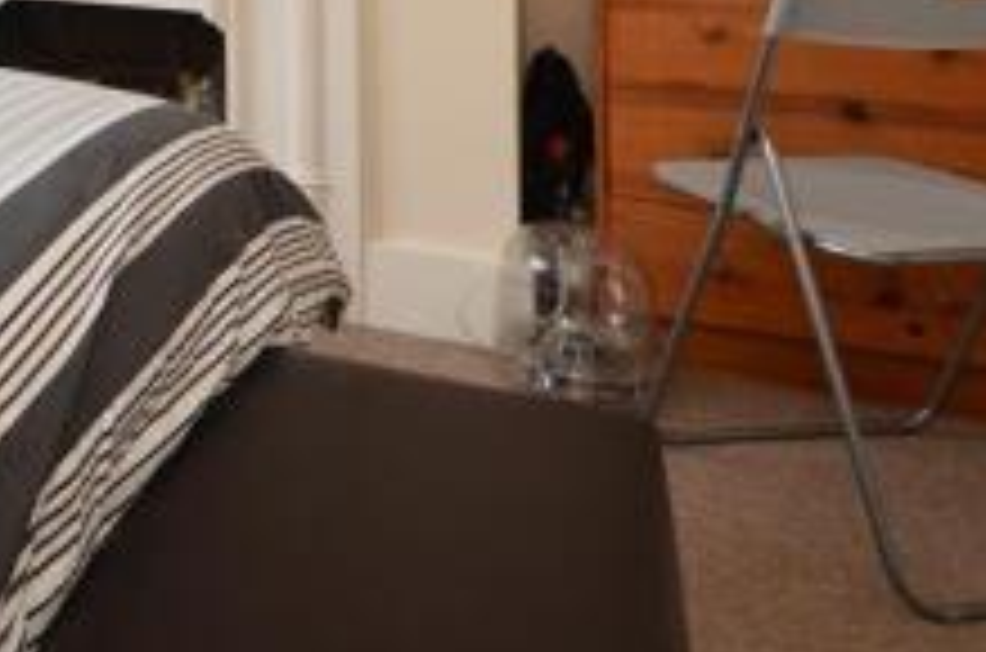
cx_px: -266
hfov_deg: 30.1
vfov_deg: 21.6
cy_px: -270
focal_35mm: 54
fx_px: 1476
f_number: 8
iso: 200
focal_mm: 12
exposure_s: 1/1.3
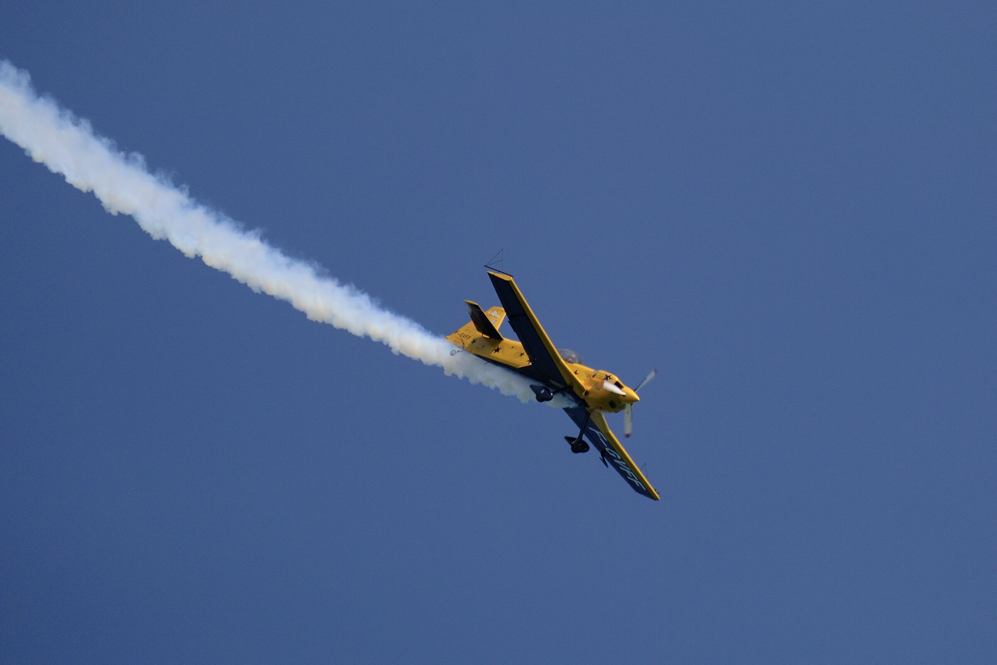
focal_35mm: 300
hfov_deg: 6.9
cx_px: 498
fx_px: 8308
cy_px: 332
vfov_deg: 4.6
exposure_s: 1/2000
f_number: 4.8
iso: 800
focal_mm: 200
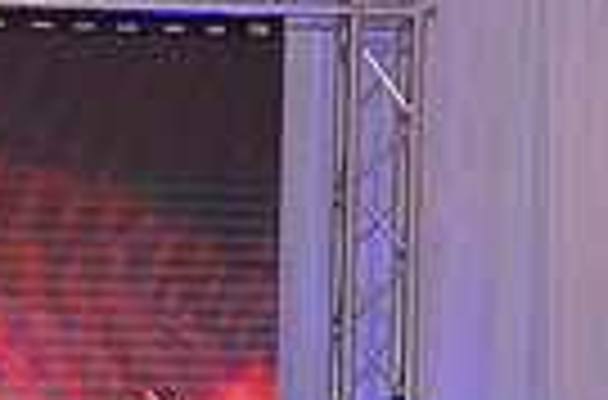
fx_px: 3332
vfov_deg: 6.7
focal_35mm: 198
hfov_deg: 10.3
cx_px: 18
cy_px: 820
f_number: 5
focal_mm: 46
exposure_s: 1/250
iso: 1600
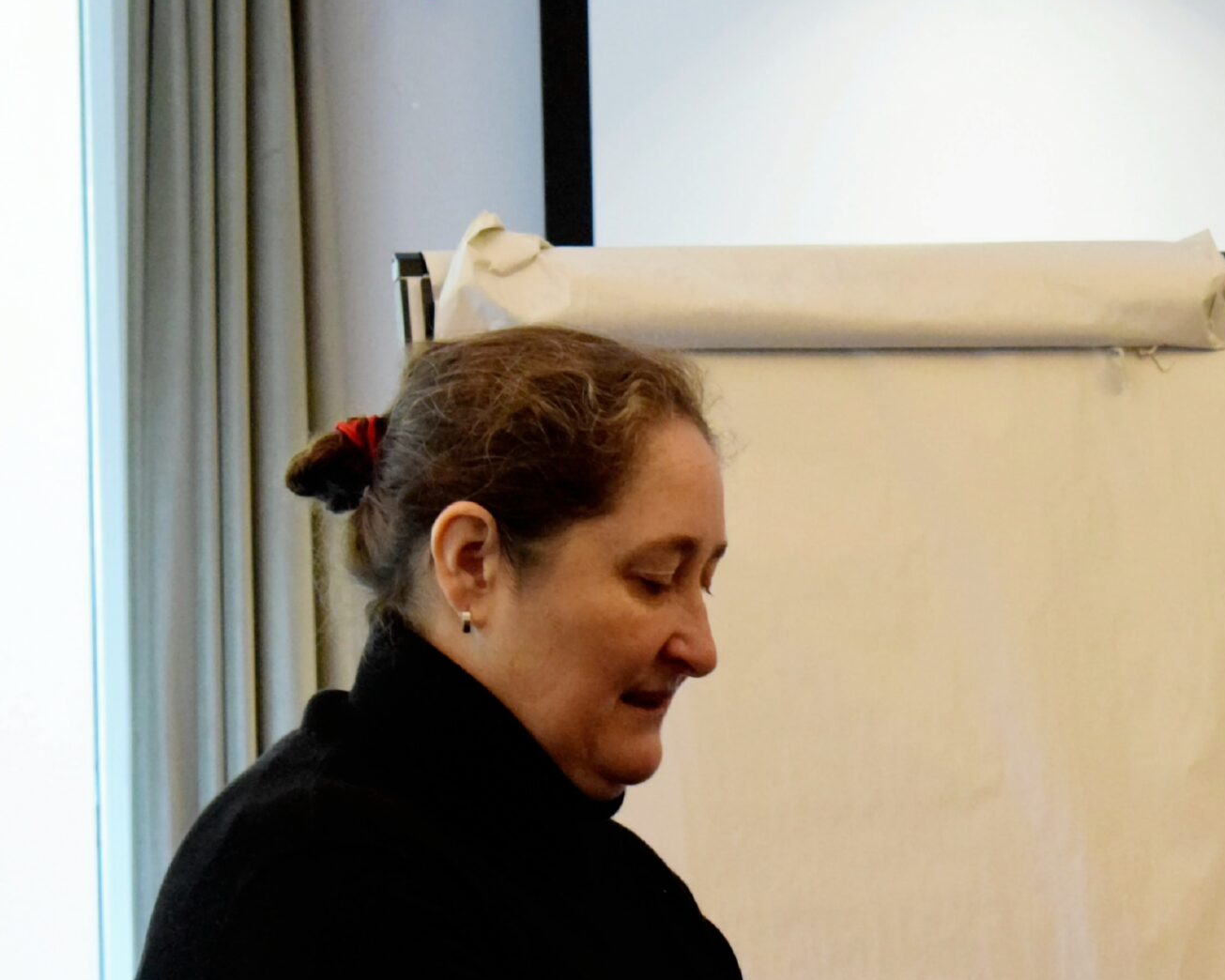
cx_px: 1119
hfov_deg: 12.6
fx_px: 5508
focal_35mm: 152
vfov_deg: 10.1
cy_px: 748
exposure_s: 1/60.2
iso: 4500
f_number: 5.6
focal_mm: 55
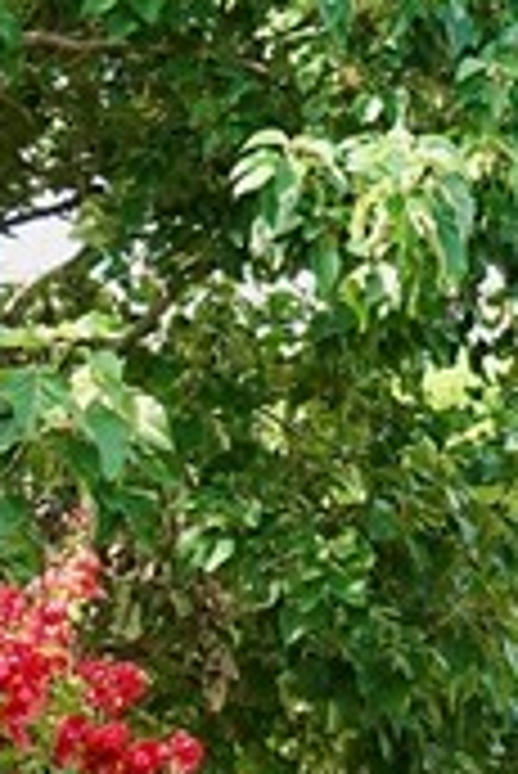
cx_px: 95
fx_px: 5428
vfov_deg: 8.0
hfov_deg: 5.5
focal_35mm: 252
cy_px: 1179
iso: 100
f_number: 3.5
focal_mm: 14.65
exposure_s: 1/250
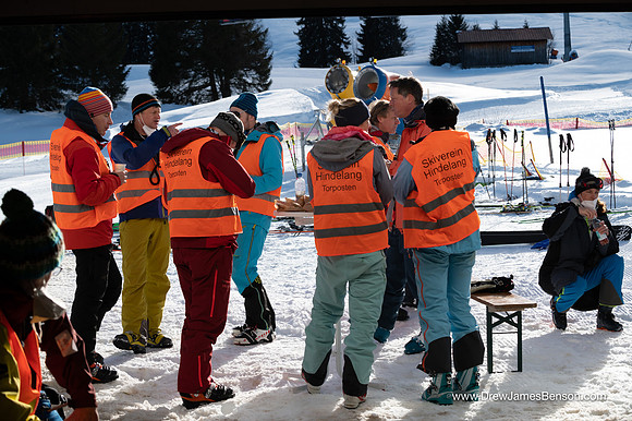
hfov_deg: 26.0
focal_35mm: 78
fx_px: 1369
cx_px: 316
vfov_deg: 17.5
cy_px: 210
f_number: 8
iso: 320
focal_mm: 78
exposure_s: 1/1000
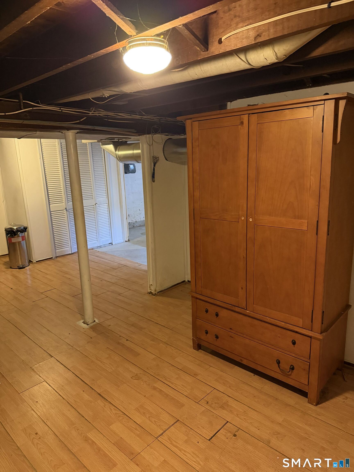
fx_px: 327
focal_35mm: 24
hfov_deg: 56.8
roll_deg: +2.5
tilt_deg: -14.1
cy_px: 236
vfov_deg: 71.6
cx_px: 177
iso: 800
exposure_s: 1/30
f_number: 1.78
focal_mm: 6.76
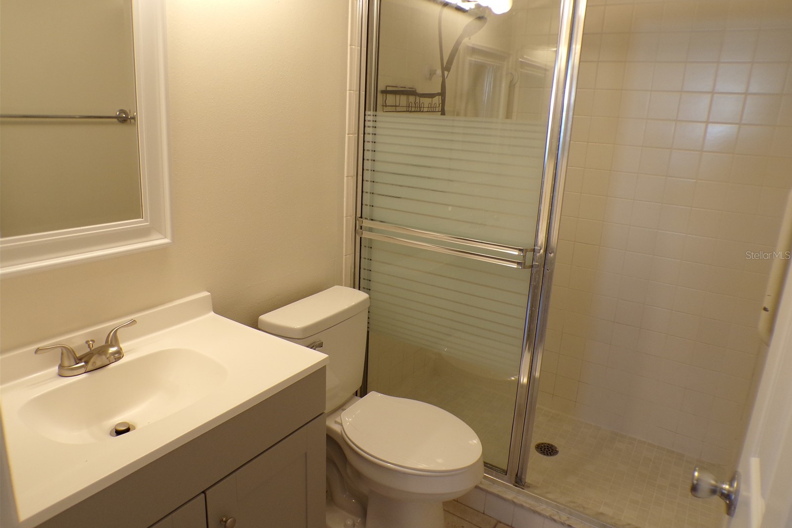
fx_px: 550
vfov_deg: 51.3
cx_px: 396
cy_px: 255
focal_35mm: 25
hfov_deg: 71.5
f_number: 3
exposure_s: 1/34
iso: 172
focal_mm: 4.3
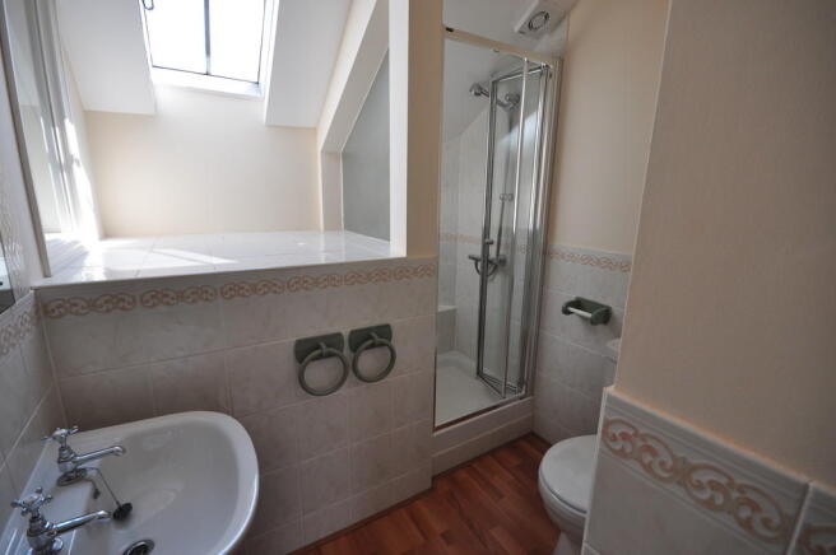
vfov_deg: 77.2
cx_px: 418
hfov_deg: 100.4
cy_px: 278
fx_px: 348
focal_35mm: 15
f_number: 7.1
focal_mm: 10
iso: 400
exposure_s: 1/160
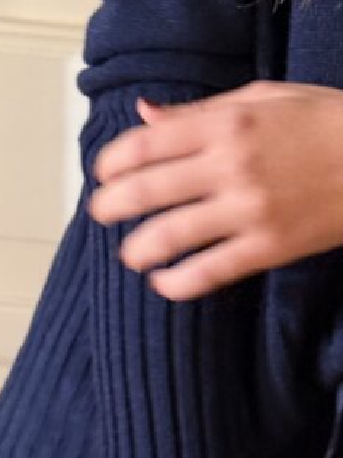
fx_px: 2062
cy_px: -192
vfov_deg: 12.2
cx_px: 352
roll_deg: -6.0
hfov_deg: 9.4
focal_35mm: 156
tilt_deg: -6.2
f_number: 1.78
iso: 80
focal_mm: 6.76
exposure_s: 1/50
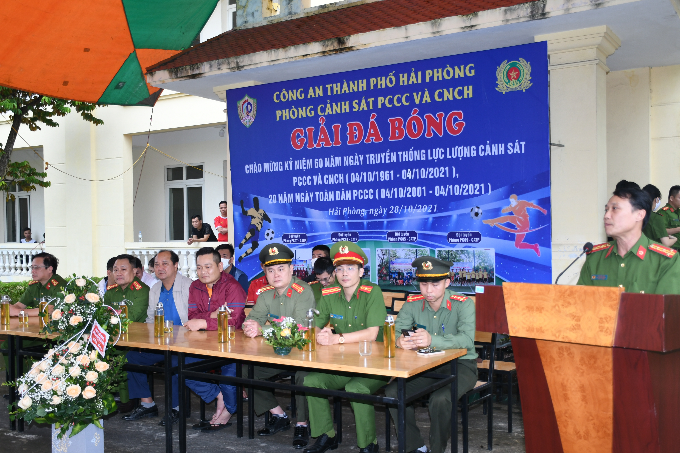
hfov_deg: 51.2
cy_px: 241
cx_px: 330
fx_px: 709
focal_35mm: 38
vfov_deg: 35.4
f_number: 4
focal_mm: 23
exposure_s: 1/200
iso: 400
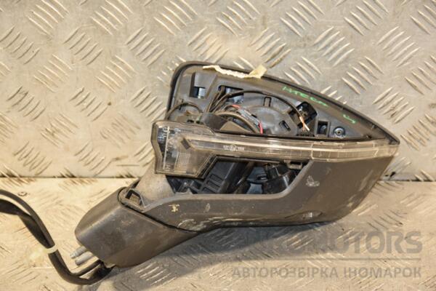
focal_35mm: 99
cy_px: 146
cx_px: 218
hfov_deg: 20.6
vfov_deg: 13.8
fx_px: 1199
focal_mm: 66
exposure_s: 1/100
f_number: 5.3
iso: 800
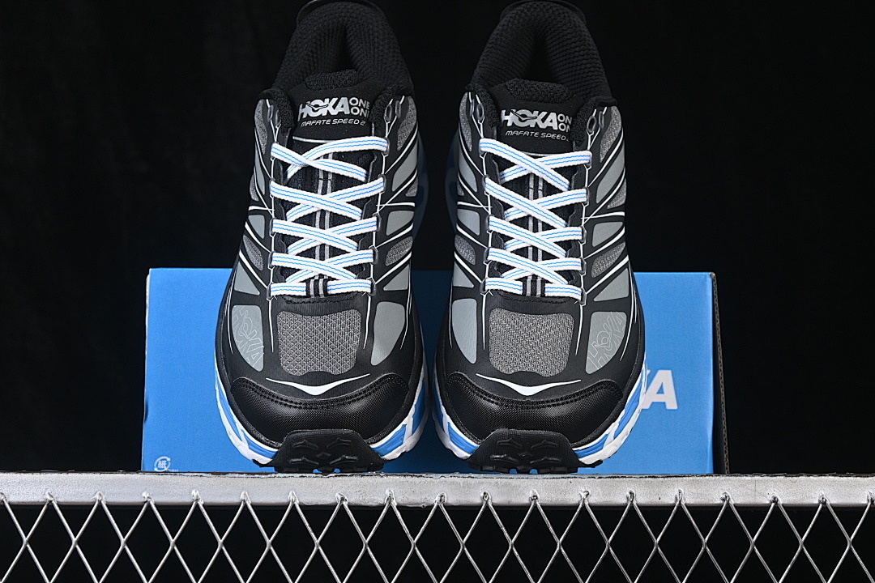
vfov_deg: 18.2
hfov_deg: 27.0
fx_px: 1823
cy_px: 292
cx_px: 438
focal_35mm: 75
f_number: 6.3
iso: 160
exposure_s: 1/60
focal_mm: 50
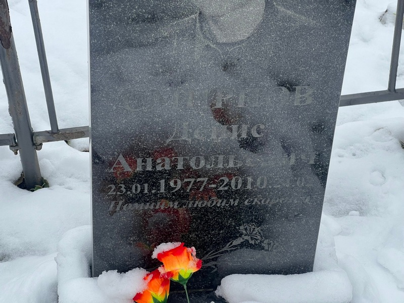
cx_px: 202
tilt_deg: -32.2
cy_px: 152
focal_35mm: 77
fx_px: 899
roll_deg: -3.3
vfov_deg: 19.1
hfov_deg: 25.3
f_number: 2.8
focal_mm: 9
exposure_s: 1/99
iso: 64
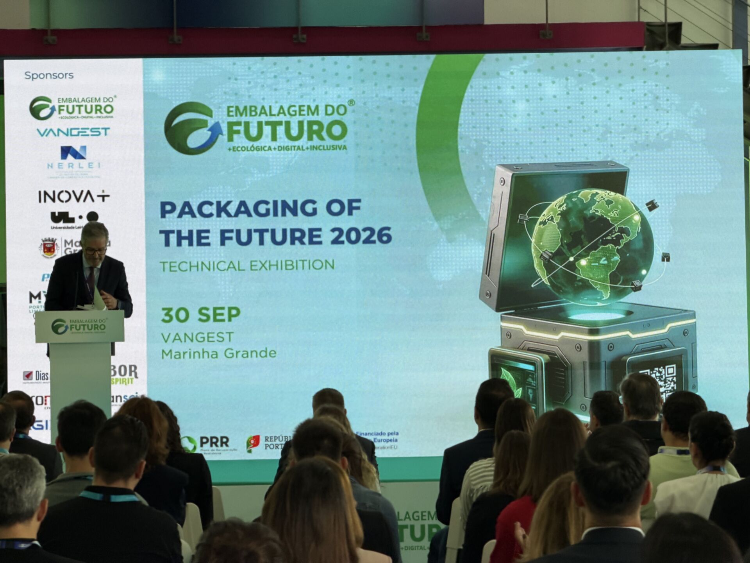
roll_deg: +0.9
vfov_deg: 14.8
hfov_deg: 19.6
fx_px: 2167
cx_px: 375
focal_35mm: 100
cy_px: 282
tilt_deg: +0.7
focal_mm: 16.89
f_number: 2.8
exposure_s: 1/121
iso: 64
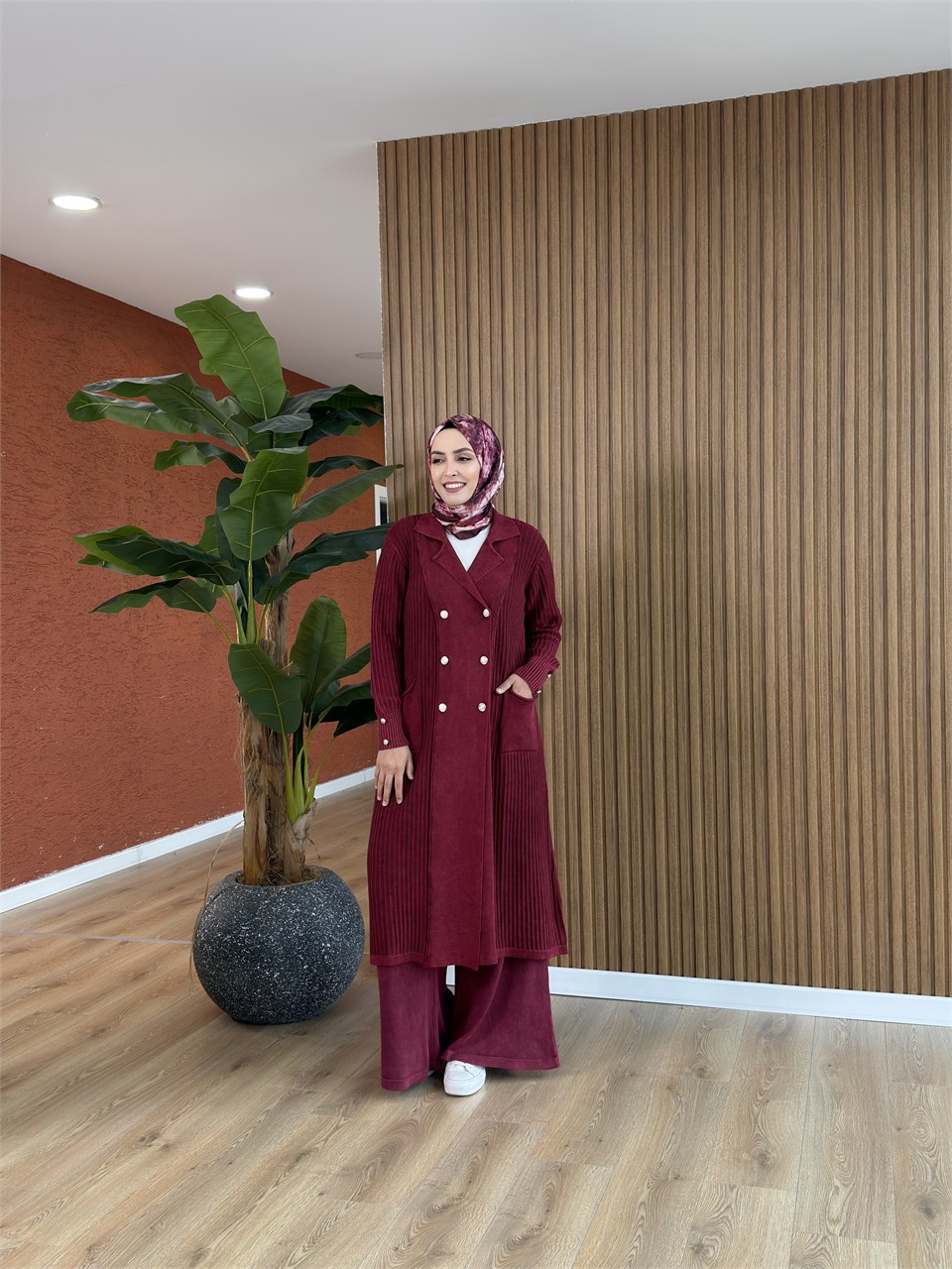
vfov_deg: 52.6
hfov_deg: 40.7
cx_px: 476
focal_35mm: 35
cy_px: 634
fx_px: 1283
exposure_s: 1/86
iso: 100
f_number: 1.78
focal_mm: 6.76
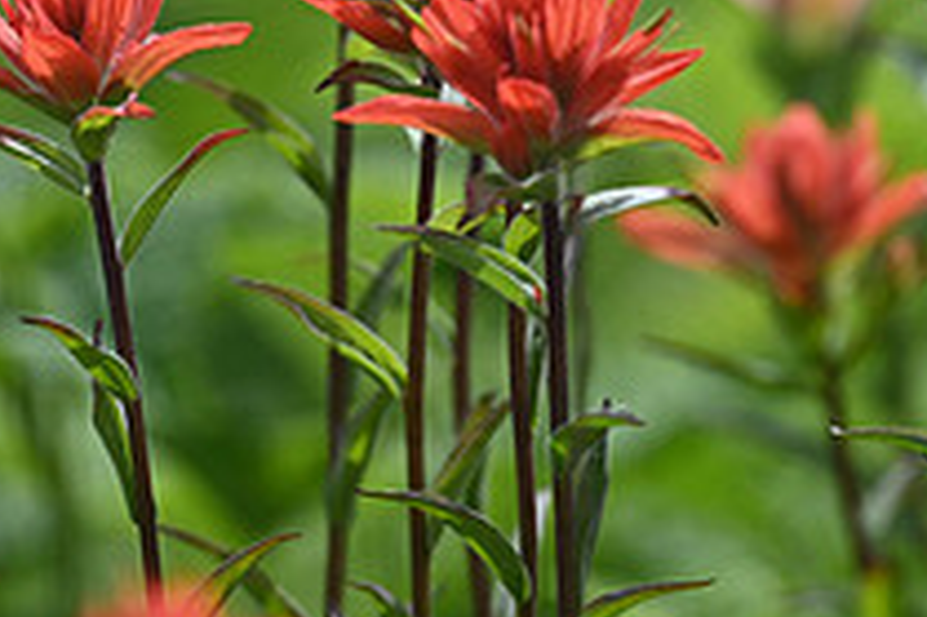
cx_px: 860
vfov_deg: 0.8
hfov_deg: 1.2
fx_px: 42942
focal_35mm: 1669
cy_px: -184
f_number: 6.3
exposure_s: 1/3200
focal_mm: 600
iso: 1000
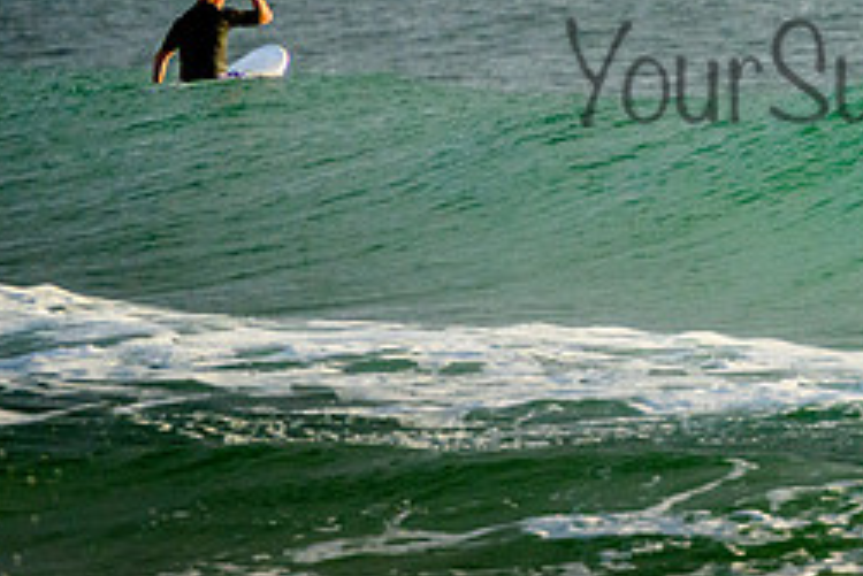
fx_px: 30605
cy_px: 55
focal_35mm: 1276
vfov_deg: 1.1
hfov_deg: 1.6
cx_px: 1297
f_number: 5.6
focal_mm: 400
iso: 1250
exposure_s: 1/2500
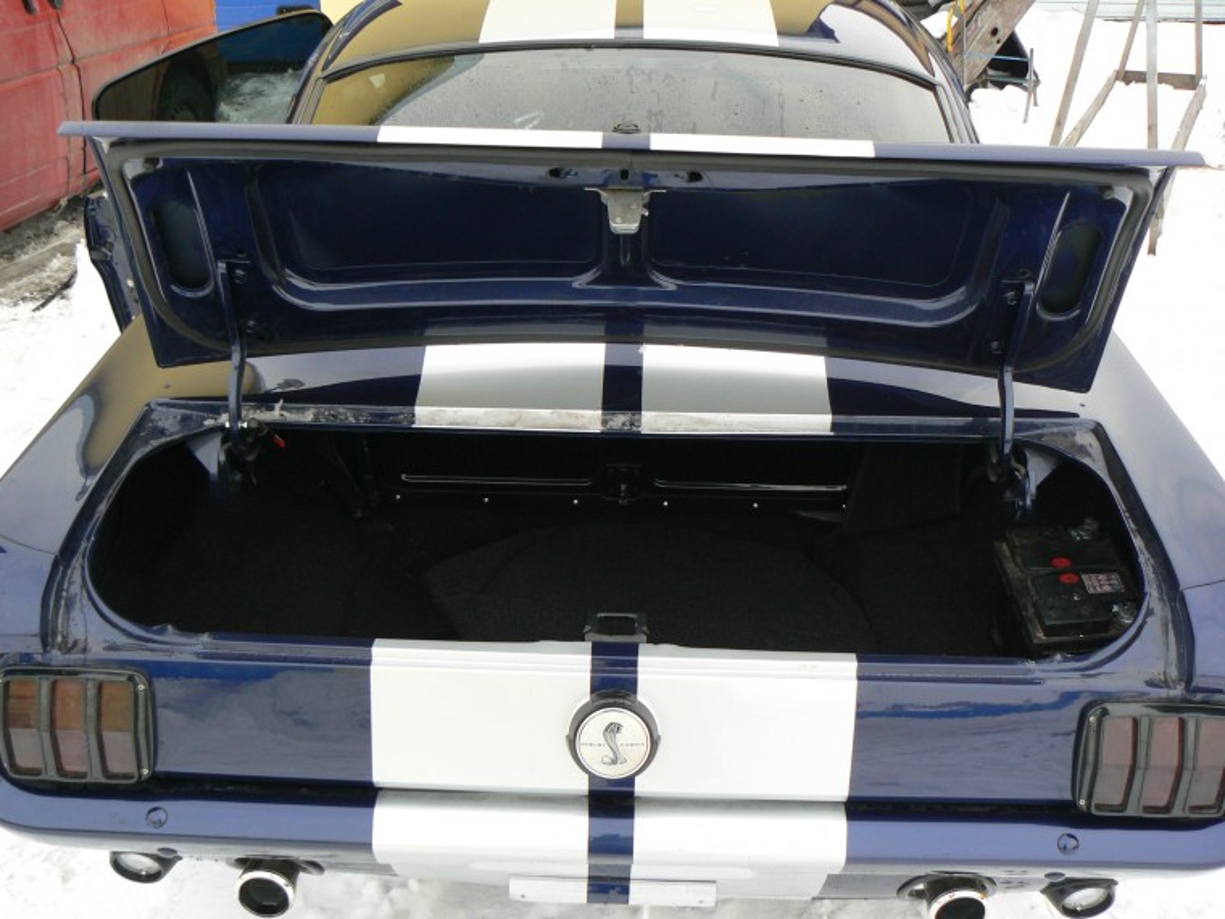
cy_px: 460
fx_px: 1274
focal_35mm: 36
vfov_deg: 39.7
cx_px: 612
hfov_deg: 51.4
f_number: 3.2
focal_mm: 6
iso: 80
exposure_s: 1/50
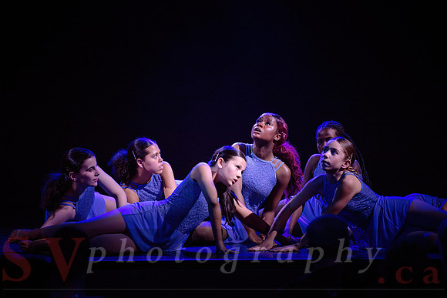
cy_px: 149
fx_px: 2511
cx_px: 224
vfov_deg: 6.8
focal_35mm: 202
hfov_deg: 10.2
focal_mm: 200
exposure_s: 1/200
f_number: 2.8
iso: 1600
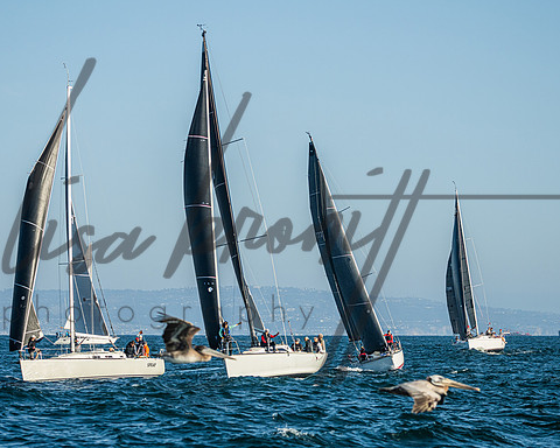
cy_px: 214
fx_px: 2834
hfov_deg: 11.3
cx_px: 270
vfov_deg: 9.0
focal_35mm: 171
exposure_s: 1/5000
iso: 400
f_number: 5.6
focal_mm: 135
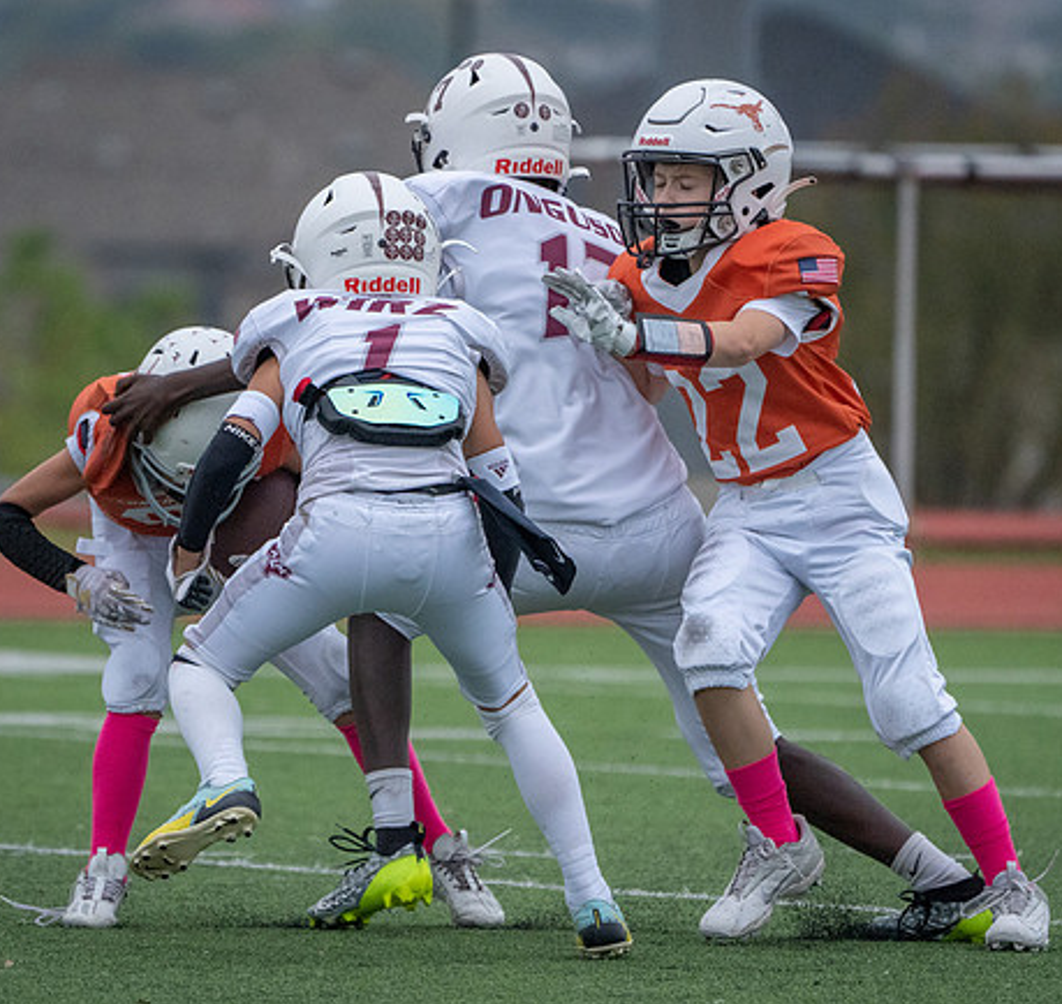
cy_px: 481
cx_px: 435
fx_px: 21348
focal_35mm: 632
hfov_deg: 2.8
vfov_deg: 2.7
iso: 3200
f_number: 5.6
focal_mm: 367
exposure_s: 1/1250
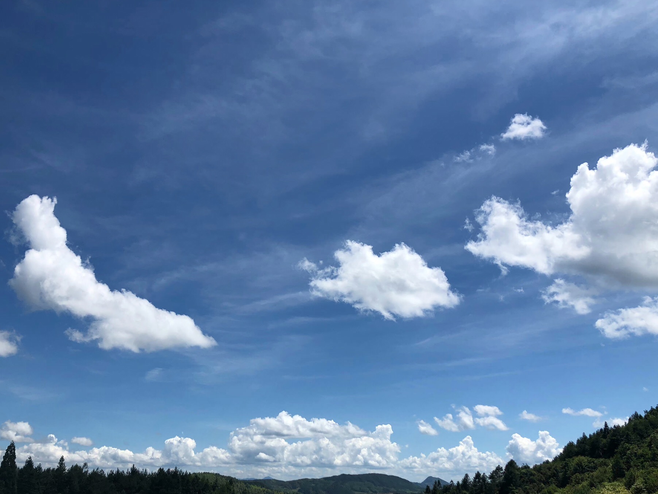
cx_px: 318
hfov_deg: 58.3
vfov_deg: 45.4
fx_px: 589
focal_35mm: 31
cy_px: 269
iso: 20
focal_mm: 4
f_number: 1.8
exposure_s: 1/4367
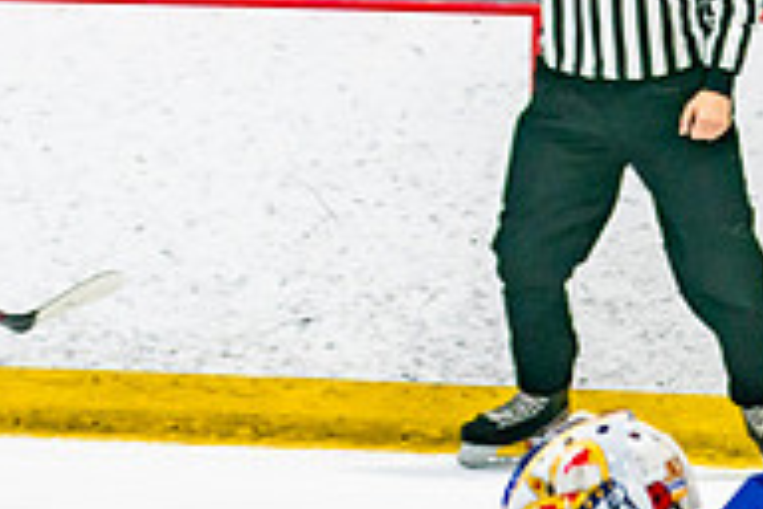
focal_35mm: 562
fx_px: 11910
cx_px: 955
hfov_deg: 3.7
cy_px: 340
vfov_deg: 2.4
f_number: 3.2
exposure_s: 1/640
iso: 640
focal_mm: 110
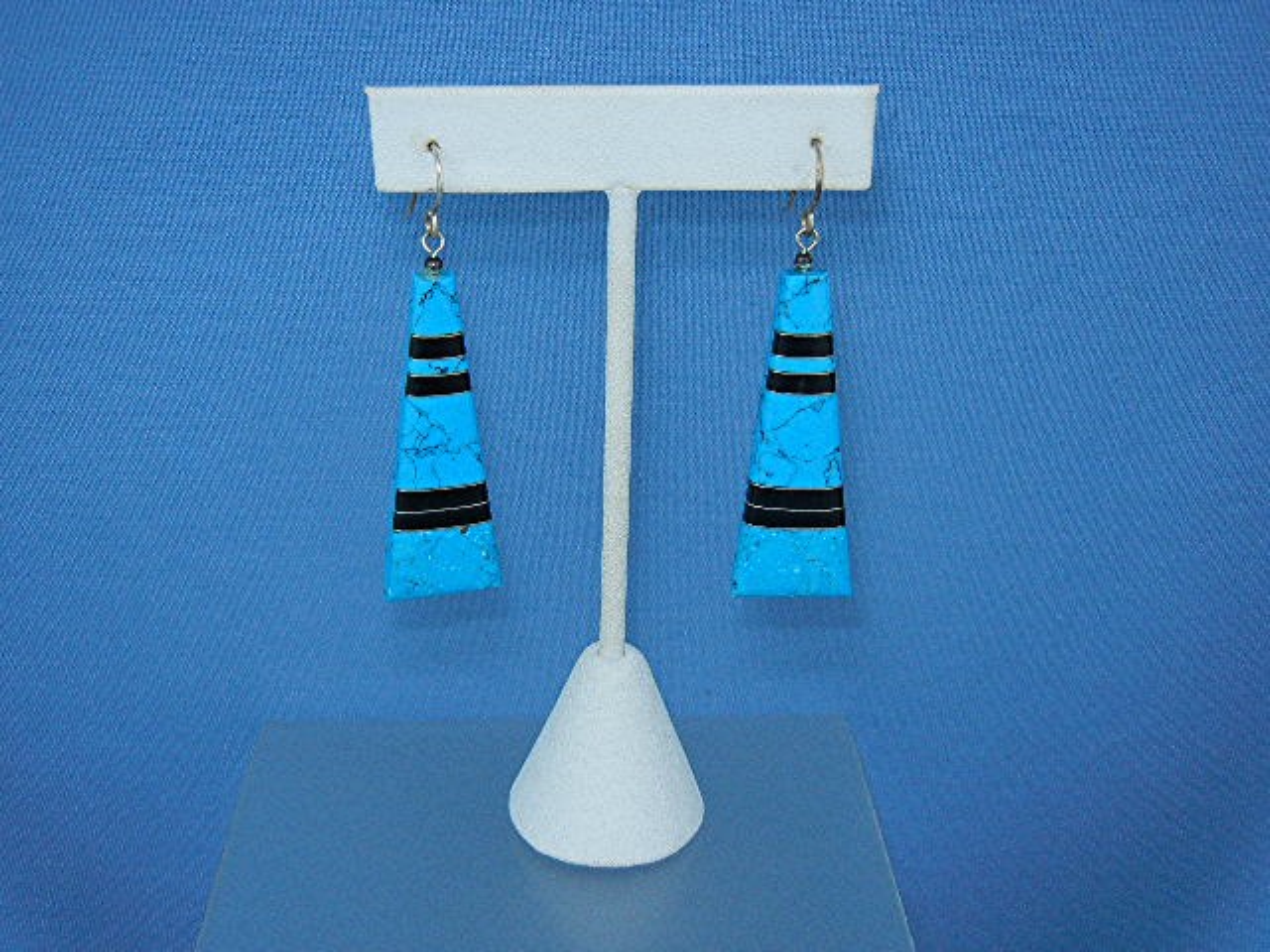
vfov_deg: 28.0
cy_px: 476
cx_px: 635
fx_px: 1908
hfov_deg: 36.8
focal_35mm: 52
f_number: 3.9
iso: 213
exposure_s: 1/30.3
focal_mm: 9.3
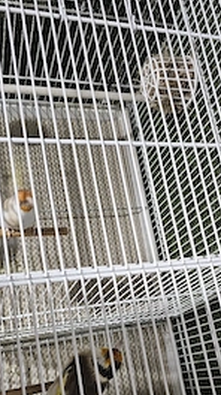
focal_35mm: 38
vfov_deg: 51.6
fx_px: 397
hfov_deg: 31.0
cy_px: 269
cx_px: 134
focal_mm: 6.3
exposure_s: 1/30
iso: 500
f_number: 1.7
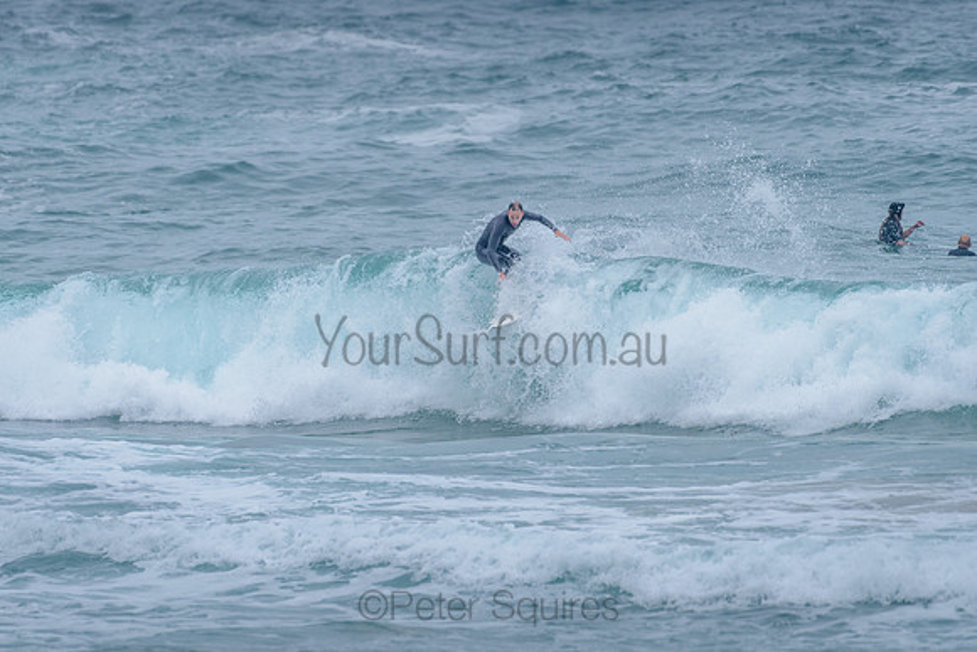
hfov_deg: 3.4
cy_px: 253
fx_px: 16633
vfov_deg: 2.2
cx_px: 490
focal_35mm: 613
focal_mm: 500
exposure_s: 1/1250
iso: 500
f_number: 5.6
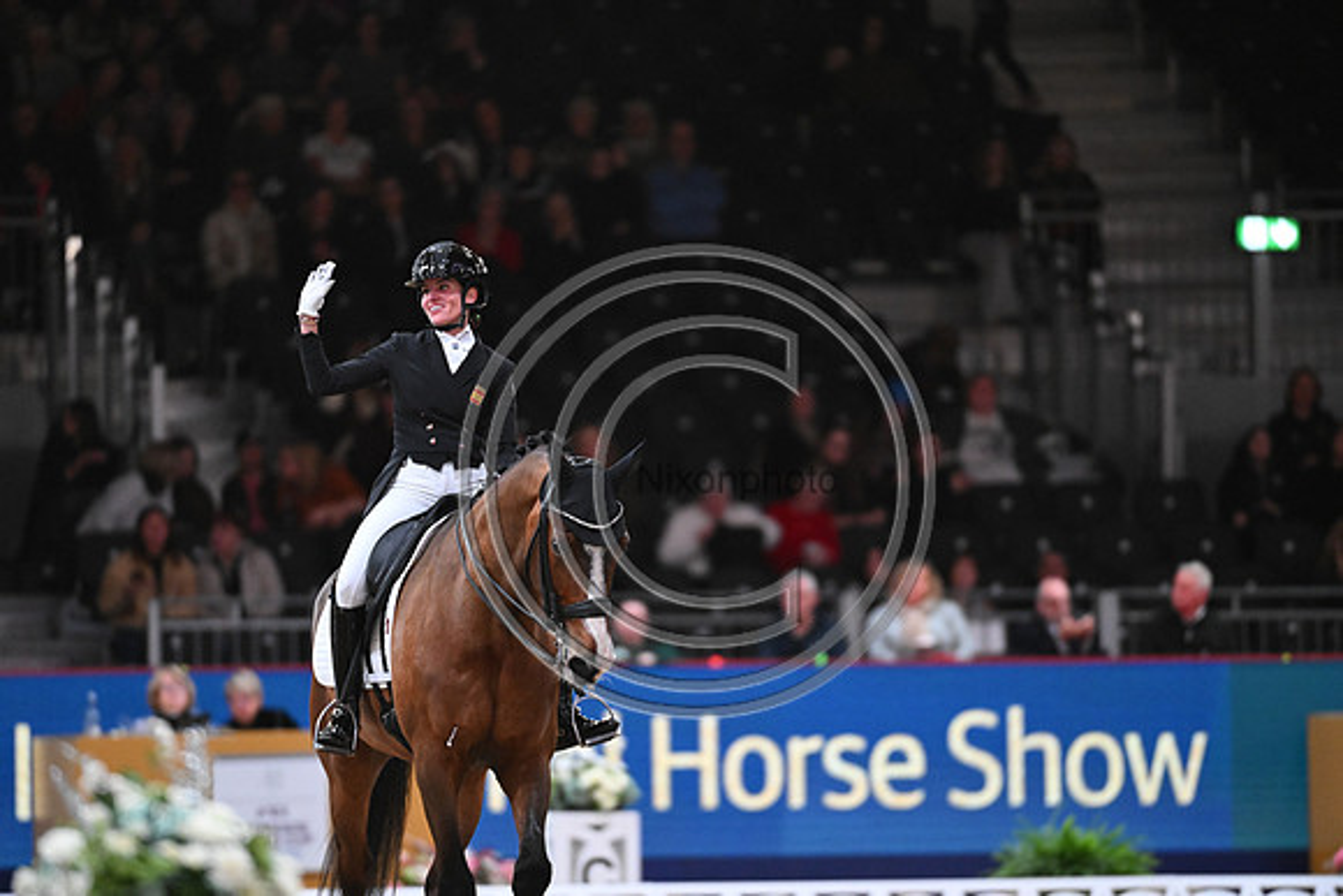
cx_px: 672
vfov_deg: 3.4
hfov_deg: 5.2
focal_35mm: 400
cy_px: 448
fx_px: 14925
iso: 6400
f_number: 4
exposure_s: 1/640
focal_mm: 400
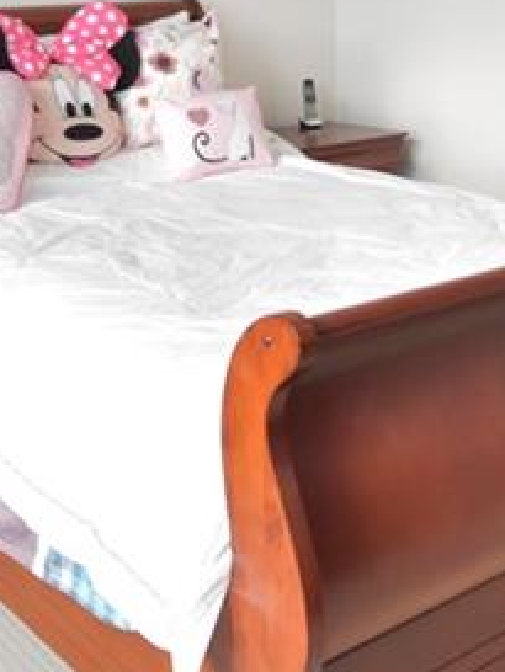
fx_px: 1050
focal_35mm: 54
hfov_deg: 26.5
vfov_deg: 32.2
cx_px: 101
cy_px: -25
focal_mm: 10
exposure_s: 1/200
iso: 1600
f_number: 7.1
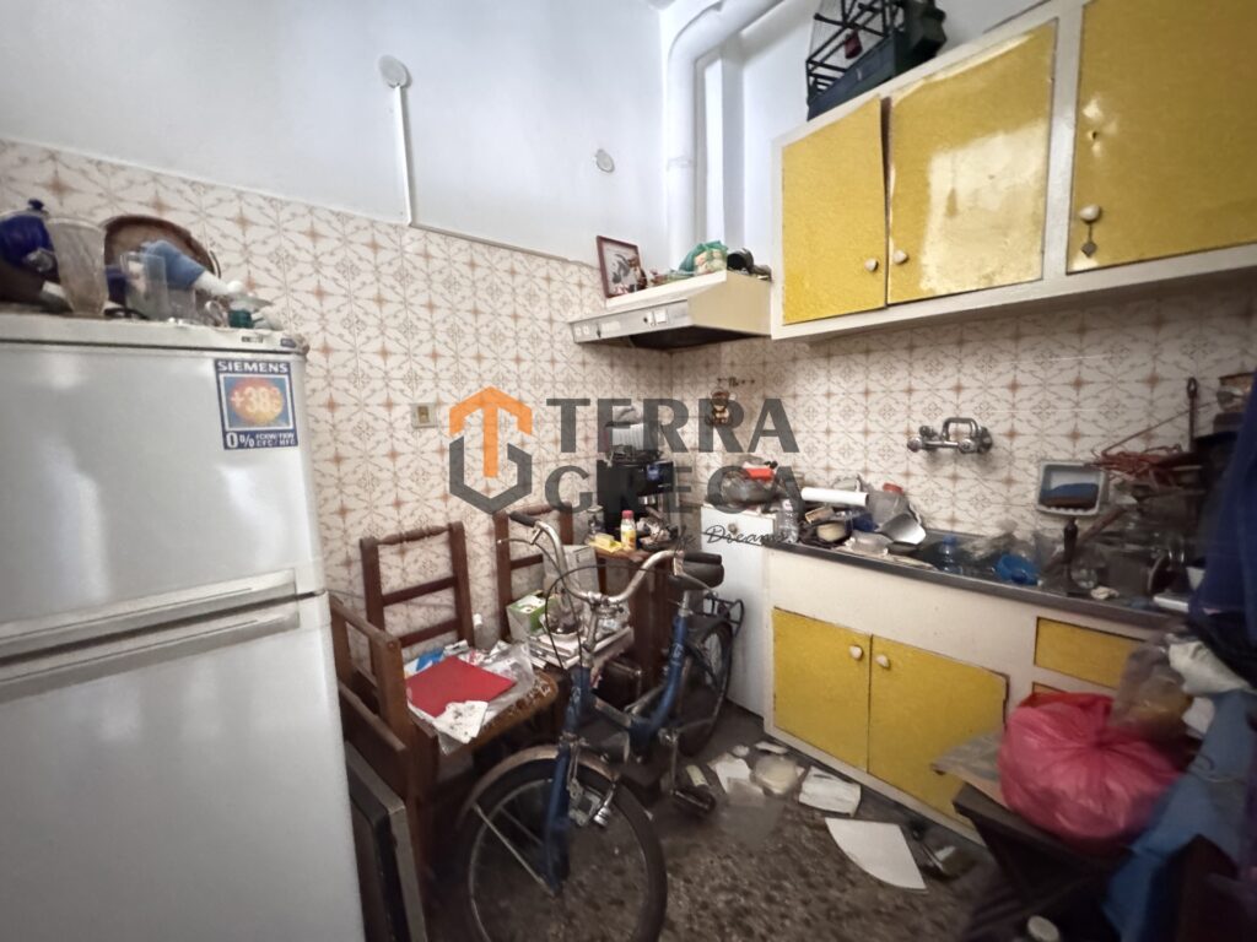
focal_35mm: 14
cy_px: 471
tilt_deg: -6.5
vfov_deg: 85.7
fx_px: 508
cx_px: 628
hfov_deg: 102.1
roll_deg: +0.3
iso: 2500
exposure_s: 1/29
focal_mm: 2.22
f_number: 2.2
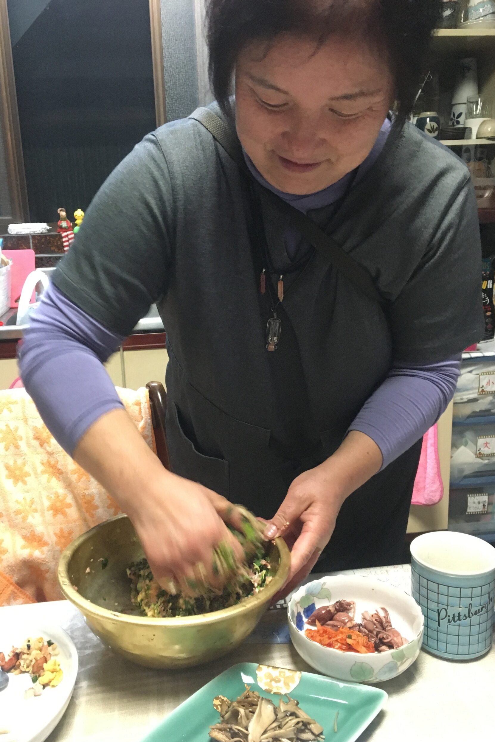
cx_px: 229
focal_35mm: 31
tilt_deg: -14.0
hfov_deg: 42.3
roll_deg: +1.8
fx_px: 639
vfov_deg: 60.3
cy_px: 377
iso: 200
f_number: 2.2
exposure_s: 1/15
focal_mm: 4.15
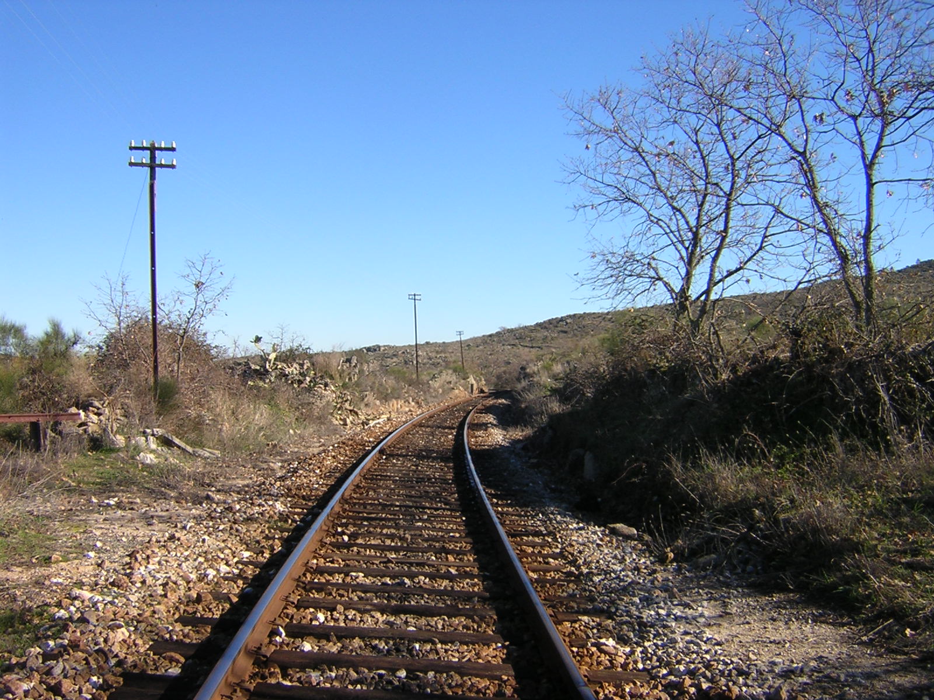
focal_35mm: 36
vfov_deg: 39.7
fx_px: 971
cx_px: 467
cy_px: 350
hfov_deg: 51.4
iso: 100
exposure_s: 1/245
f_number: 5.2
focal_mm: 4.7
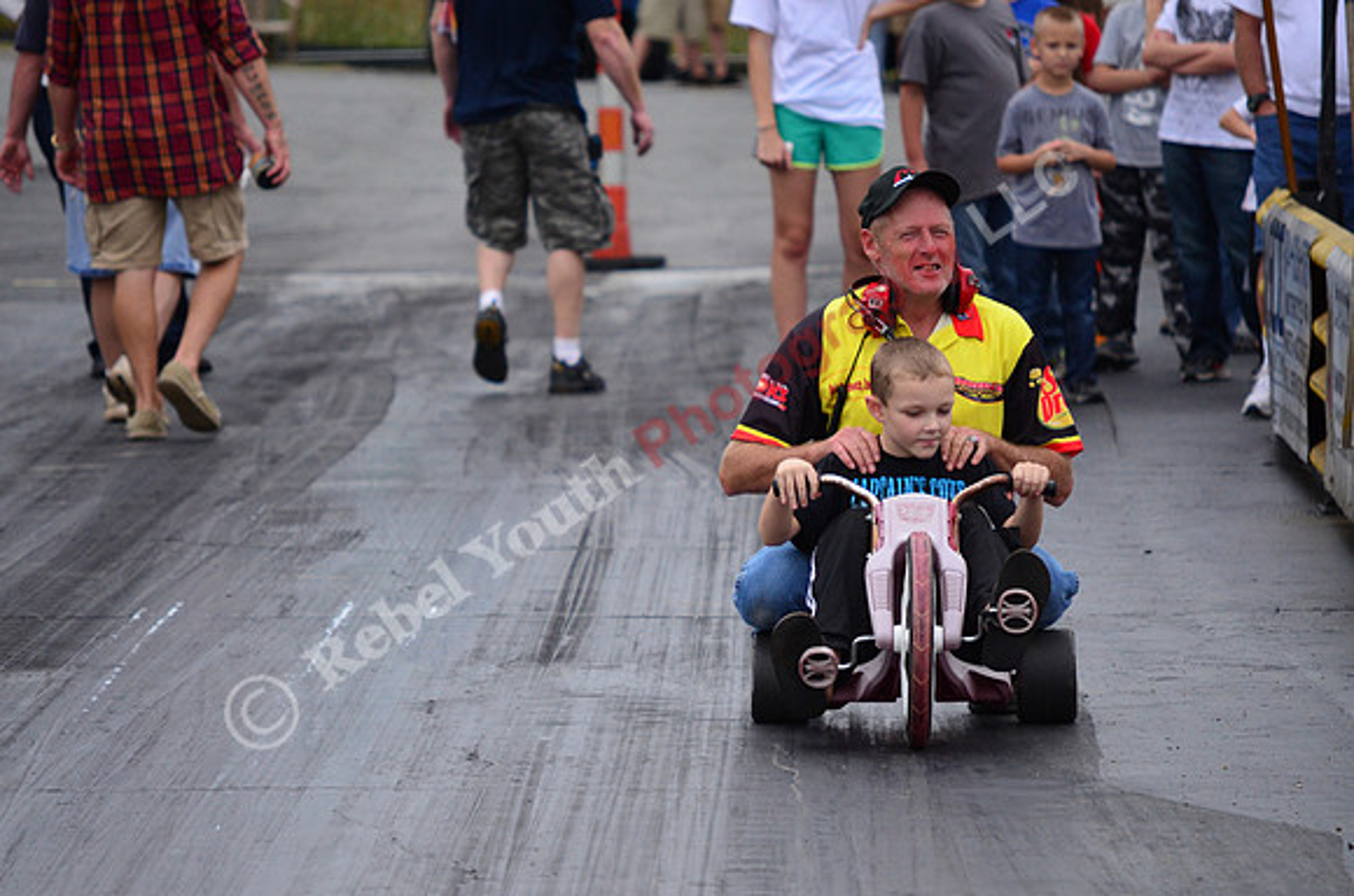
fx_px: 11259
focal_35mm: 300
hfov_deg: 6.9
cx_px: 677
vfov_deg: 4.6
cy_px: 448
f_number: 5.6
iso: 1000
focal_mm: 200
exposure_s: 1/2000
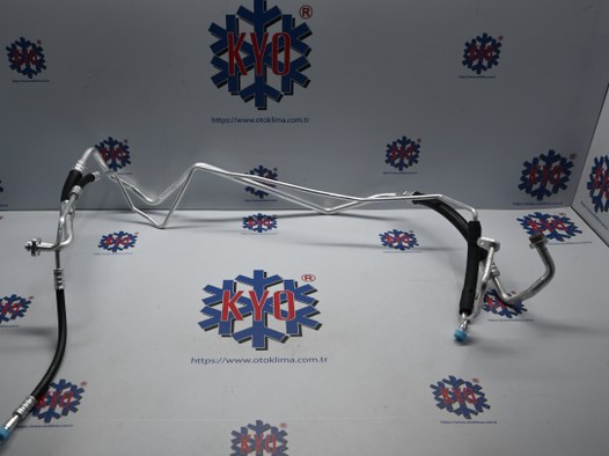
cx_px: 265
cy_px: 229
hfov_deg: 53.1
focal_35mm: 35
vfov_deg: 41.2
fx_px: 608
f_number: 4
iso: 100
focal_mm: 21
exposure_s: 1/60
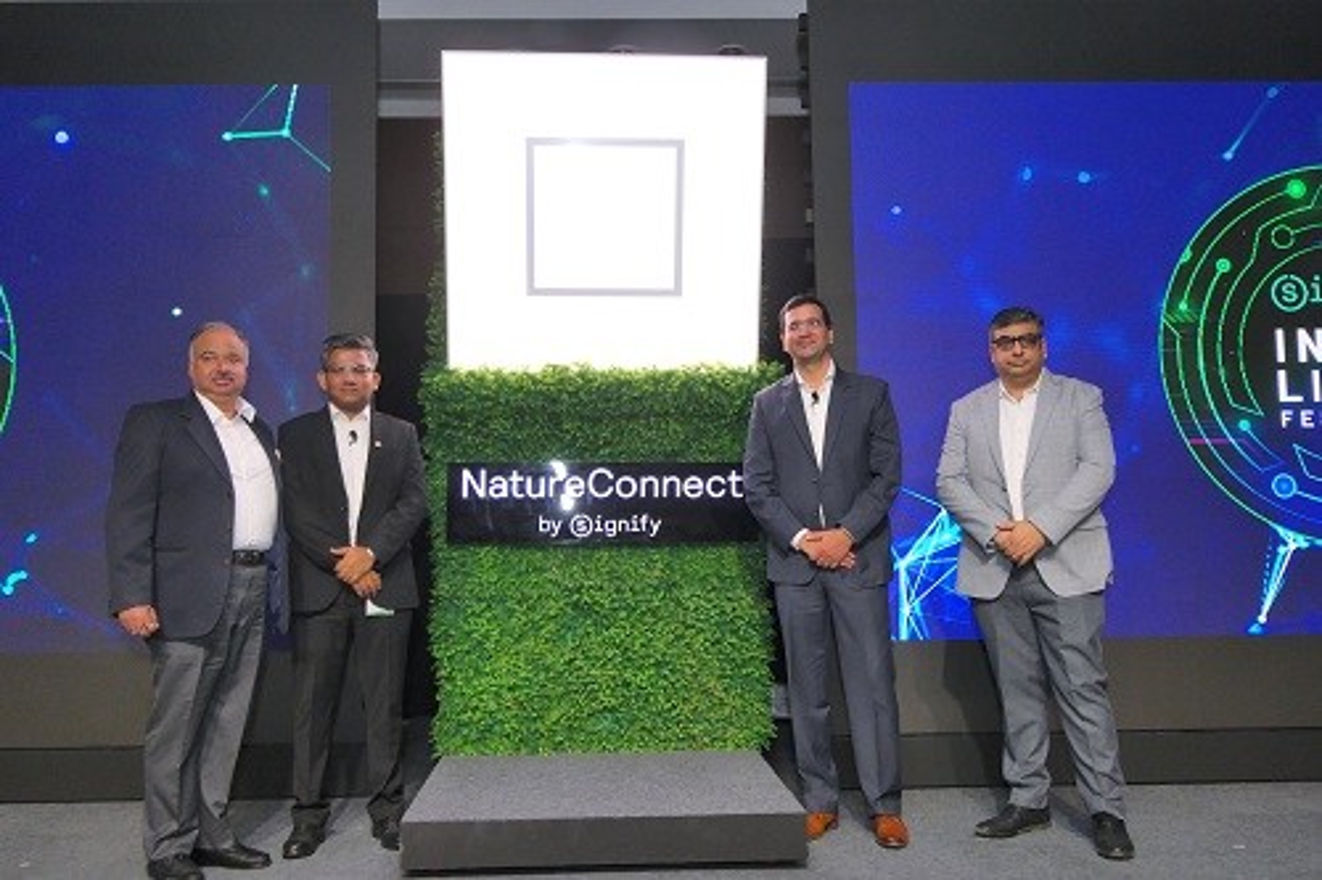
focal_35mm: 32
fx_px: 1175
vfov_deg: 41.1
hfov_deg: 58.7
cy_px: 440
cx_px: 661
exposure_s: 1/125
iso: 800
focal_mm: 11.7
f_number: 3.2
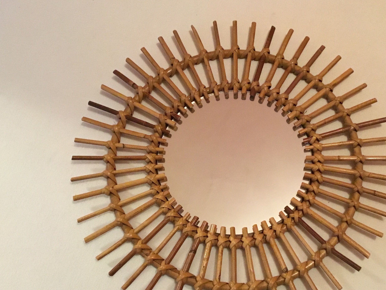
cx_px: 246
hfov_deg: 45.3
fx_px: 457
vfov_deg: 35.1
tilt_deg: -69.9
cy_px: 166
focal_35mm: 41
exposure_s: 1/17
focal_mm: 3.3
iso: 320
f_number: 2.4
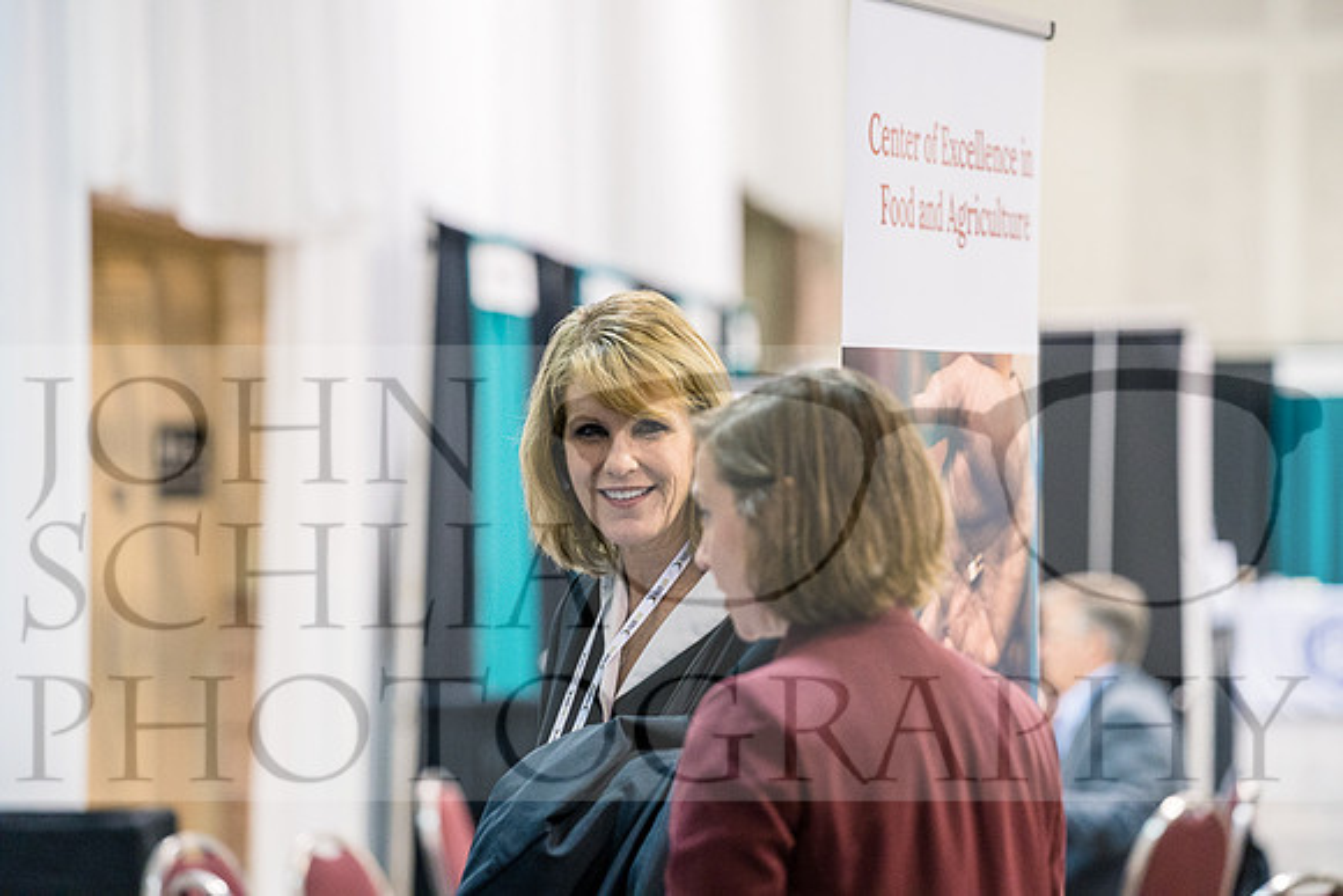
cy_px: 448
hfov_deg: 14.1
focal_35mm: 146
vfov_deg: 9.4
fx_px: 5448
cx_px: 672
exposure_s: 1/125
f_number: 3.5
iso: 3200
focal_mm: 146
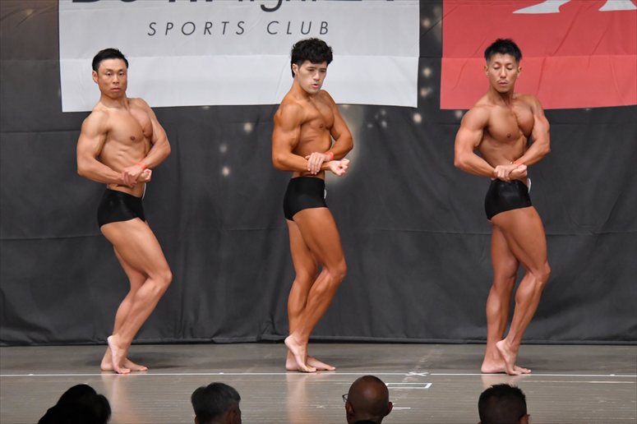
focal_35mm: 202
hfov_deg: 10.2
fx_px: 3573
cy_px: 212
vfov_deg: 6.8
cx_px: 318
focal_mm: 135
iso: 5000
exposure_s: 1/400
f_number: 5.6
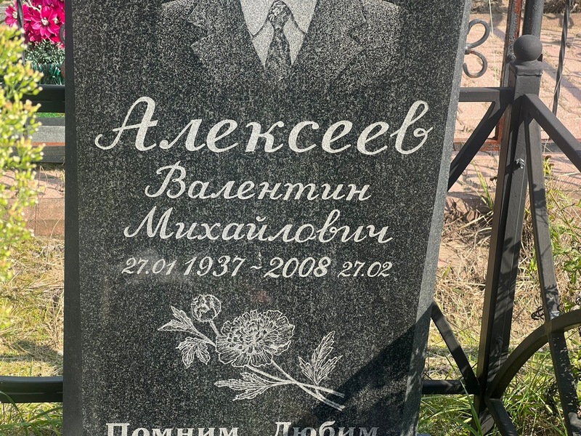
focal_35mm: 77
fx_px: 1292
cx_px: 290
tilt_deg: -22.6
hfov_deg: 25.3
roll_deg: -1.1
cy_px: 218
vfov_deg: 19.1
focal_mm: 9
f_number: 2.8
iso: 20
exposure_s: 1/151
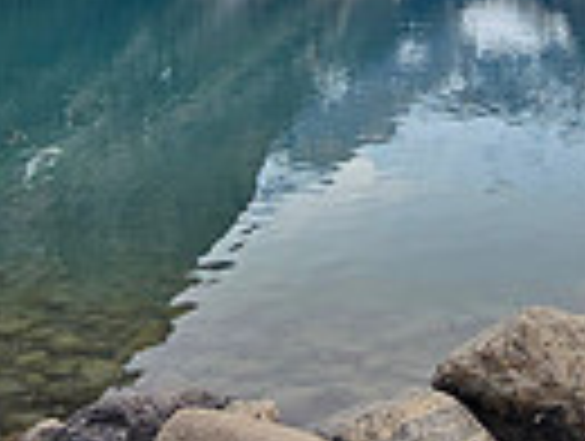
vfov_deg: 22.9
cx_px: 400
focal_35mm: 58
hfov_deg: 32.8
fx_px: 982
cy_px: -110
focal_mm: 2.2
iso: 50
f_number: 2.2
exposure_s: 1/823
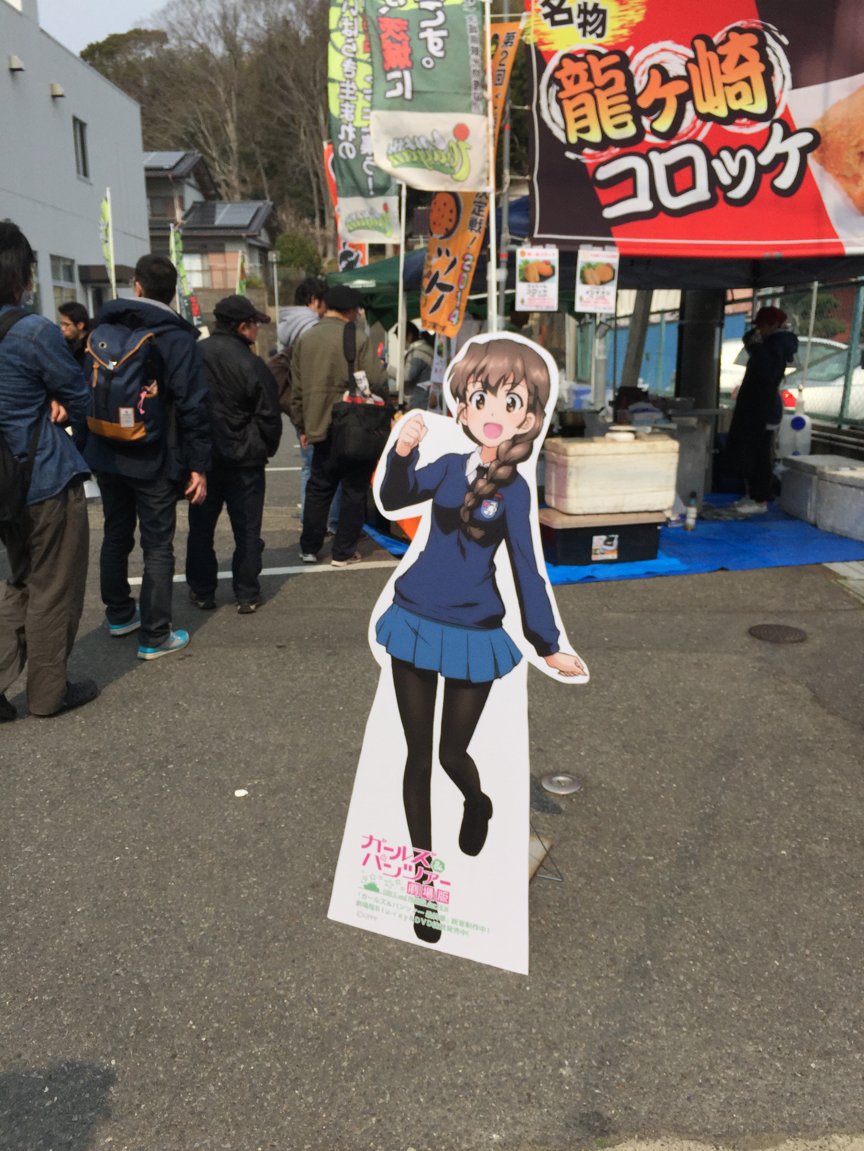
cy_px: 576
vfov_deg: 61.7
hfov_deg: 48.2
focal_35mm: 29
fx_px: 965
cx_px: 432
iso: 32
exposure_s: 1/3968
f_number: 2.2
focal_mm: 4.15
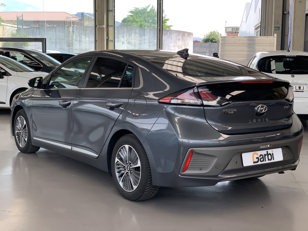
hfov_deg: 36.8
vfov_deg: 28.0
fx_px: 463
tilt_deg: -7.1
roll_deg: -0.5
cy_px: 116
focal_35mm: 52
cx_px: 154
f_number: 2.4
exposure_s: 1/88
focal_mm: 6
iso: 16
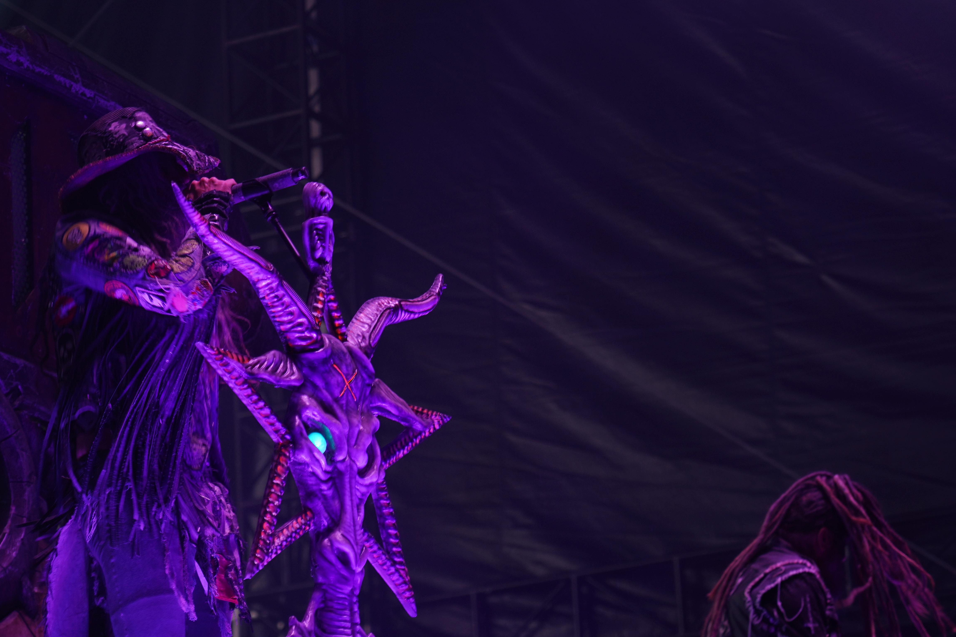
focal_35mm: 137
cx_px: 418
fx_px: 3638
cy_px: 355
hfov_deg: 15.0
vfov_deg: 10.0
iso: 160
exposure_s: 1/100
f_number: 4
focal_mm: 105
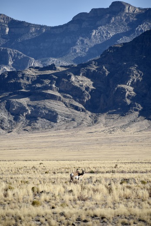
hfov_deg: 5.6
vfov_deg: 8.3
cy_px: 113
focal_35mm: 248
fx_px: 1556
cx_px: 76
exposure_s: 1/1000
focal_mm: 165
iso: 400
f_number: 5
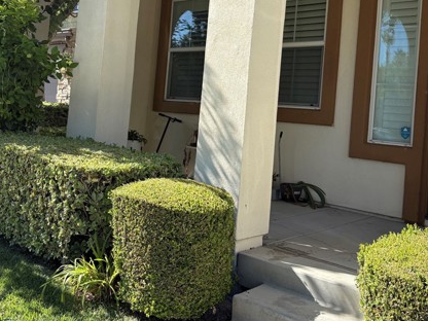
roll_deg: -3.8
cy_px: 100
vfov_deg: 35.5
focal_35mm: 40
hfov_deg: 46.8
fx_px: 495
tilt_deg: +2.9
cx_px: 228
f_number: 1.6
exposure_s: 1/1217
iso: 50
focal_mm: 5.96
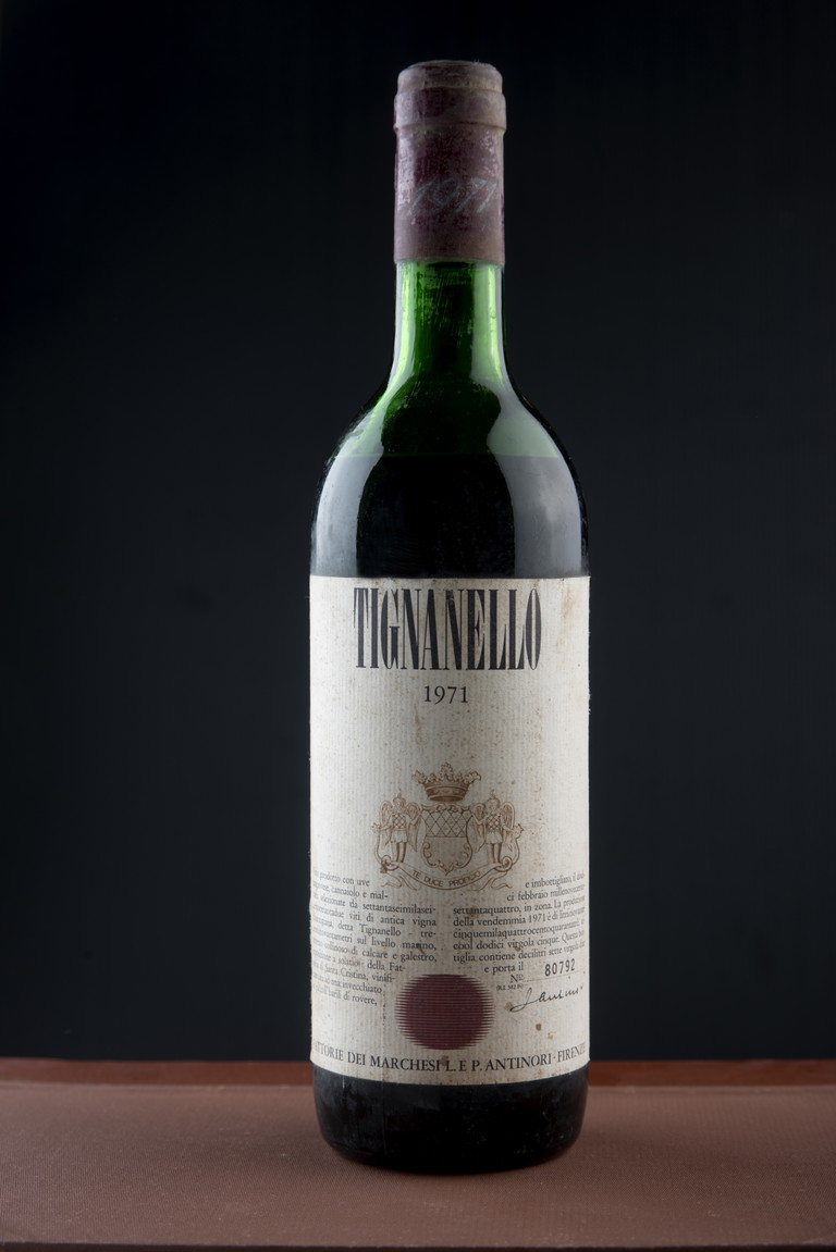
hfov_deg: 17.1
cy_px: 626
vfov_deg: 25.4
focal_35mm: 80
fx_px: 2785
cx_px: 418
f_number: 9
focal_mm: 80
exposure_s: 1/125
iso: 100
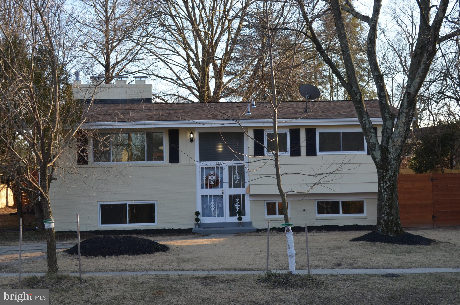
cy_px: 152
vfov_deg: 24.9
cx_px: 230
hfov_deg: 36.9
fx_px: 688
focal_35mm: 54
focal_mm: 36
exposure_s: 1/200
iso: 200
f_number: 7.1
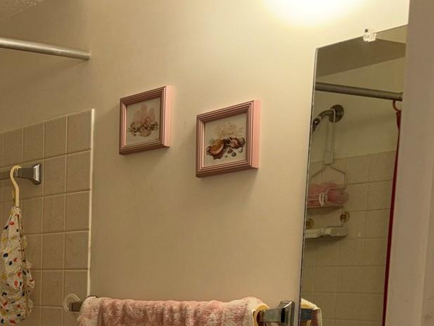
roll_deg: +1.2
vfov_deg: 20.6
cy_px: 387
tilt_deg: -7.1
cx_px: -77
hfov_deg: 26.1
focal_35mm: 67
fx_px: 840
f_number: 1.6
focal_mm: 5.96
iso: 32
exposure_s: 1/42
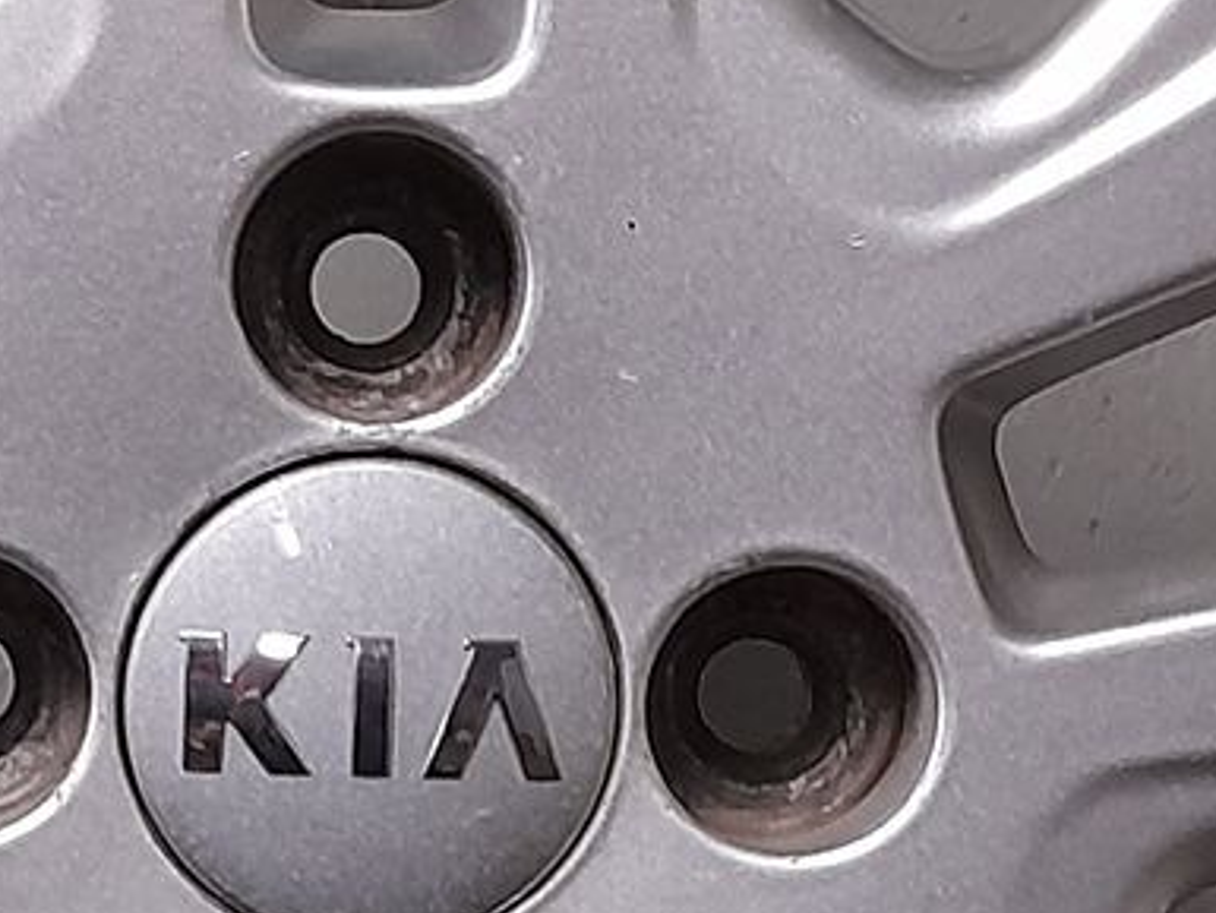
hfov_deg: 14.8
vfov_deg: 11.1
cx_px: 281
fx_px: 4674
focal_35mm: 133
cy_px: 730
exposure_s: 1/50
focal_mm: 4.6
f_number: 2
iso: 400
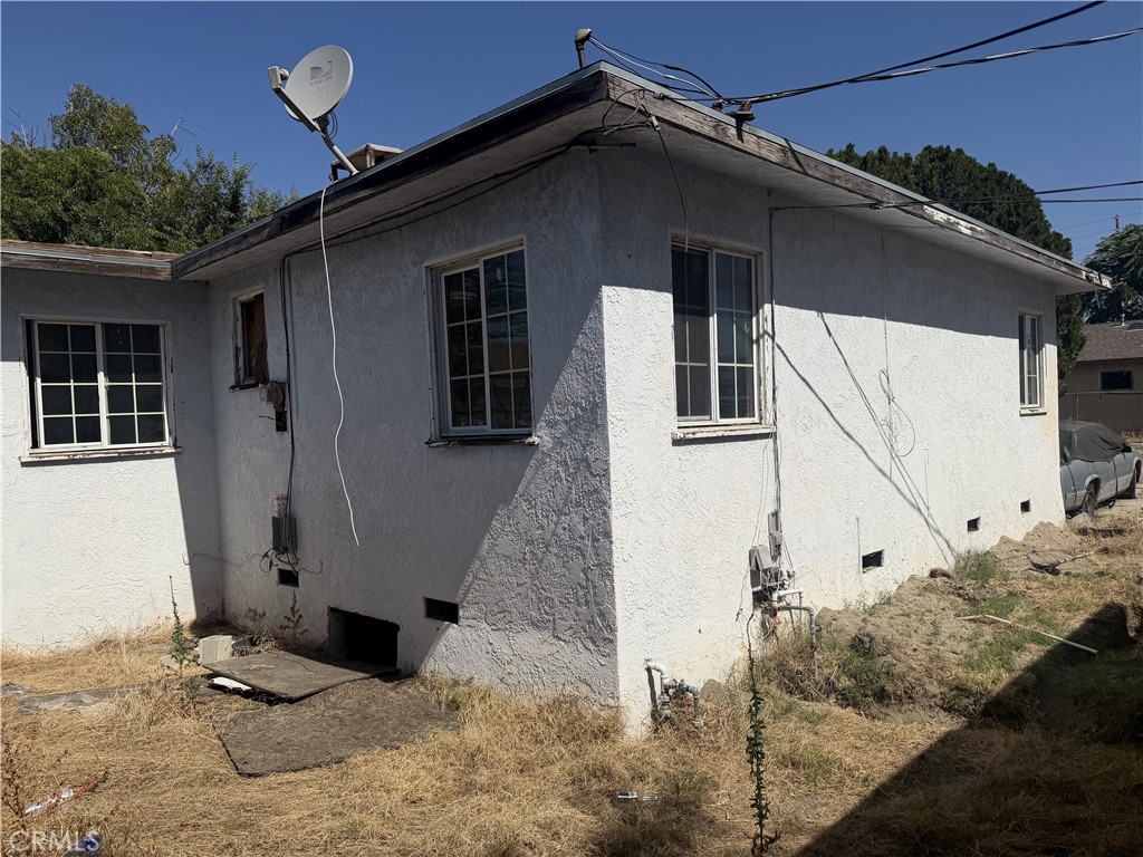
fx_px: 792
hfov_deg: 71.6
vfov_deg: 56.8
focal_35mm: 24
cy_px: 428
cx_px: 572
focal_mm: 6.76
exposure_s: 1/22727
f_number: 1.78
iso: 100
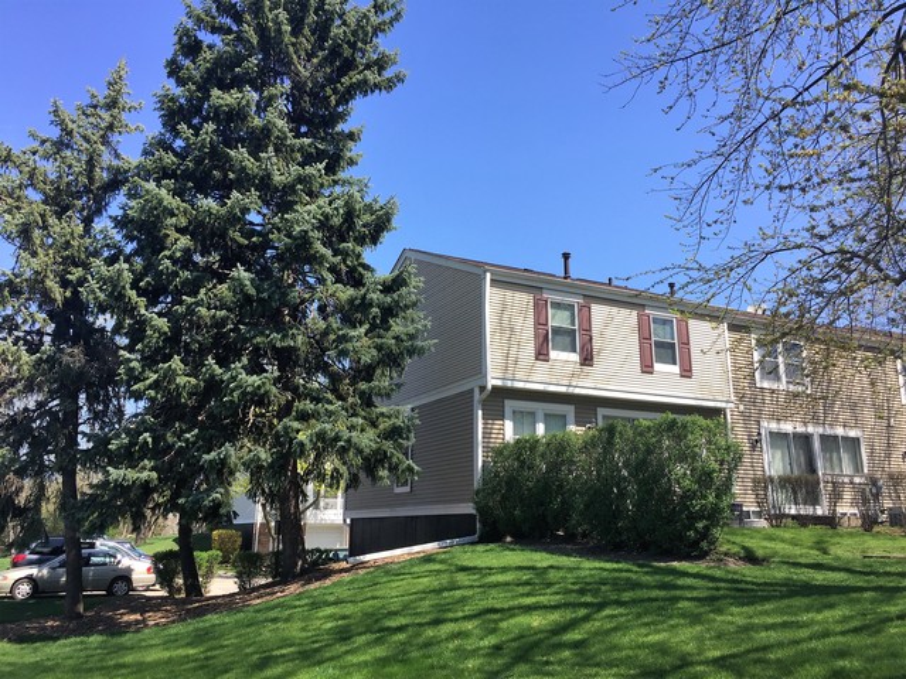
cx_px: 453
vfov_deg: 48.2
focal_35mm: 29
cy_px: 340
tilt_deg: +12.7
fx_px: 759
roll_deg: +0.3
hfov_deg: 61.7
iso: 32
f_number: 2.2
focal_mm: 4.15
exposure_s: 1/1041
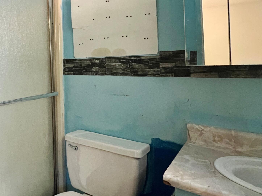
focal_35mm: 27
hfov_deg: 57.5
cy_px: 64
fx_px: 204
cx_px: 34
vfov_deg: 50.4
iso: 640
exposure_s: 1/60
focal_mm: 1.57
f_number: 1.8
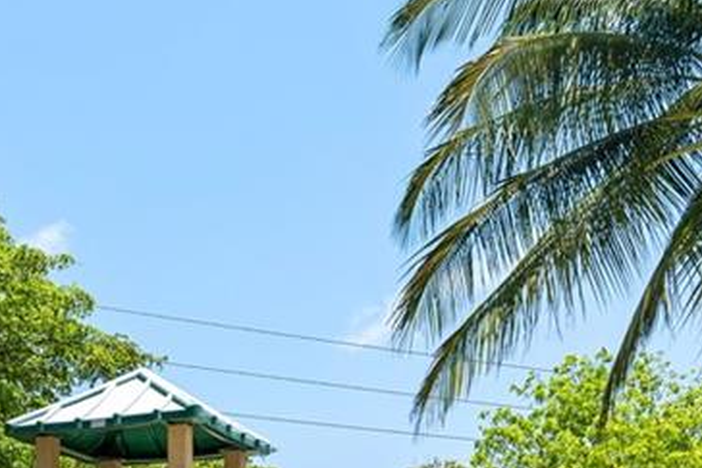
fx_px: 1151
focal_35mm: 59
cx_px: 147
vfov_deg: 22.2
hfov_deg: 33.0
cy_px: 464
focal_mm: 21
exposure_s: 1/1000
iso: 400
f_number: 7.1
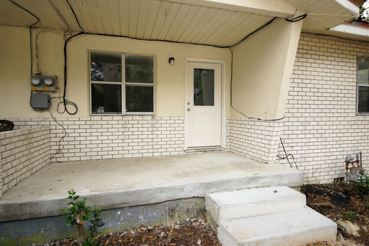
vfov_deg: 67.4
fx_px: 185
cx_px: 184
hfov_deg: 90.0
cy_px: 123
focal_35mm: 18
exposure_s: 1/160
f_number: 4.5
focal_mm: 12
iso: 200
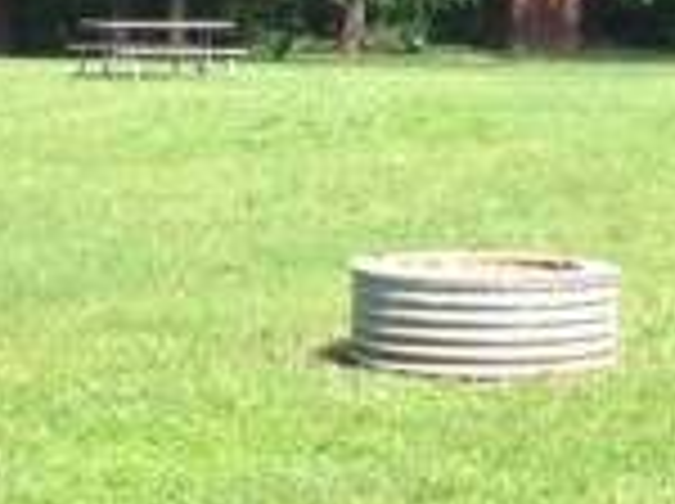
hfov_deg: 16.4
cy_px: 299
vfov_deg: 12.3
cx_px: 407
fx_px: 2336
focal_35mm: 120
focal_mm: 4.28
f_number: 2.4
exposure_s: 1/581
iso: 50
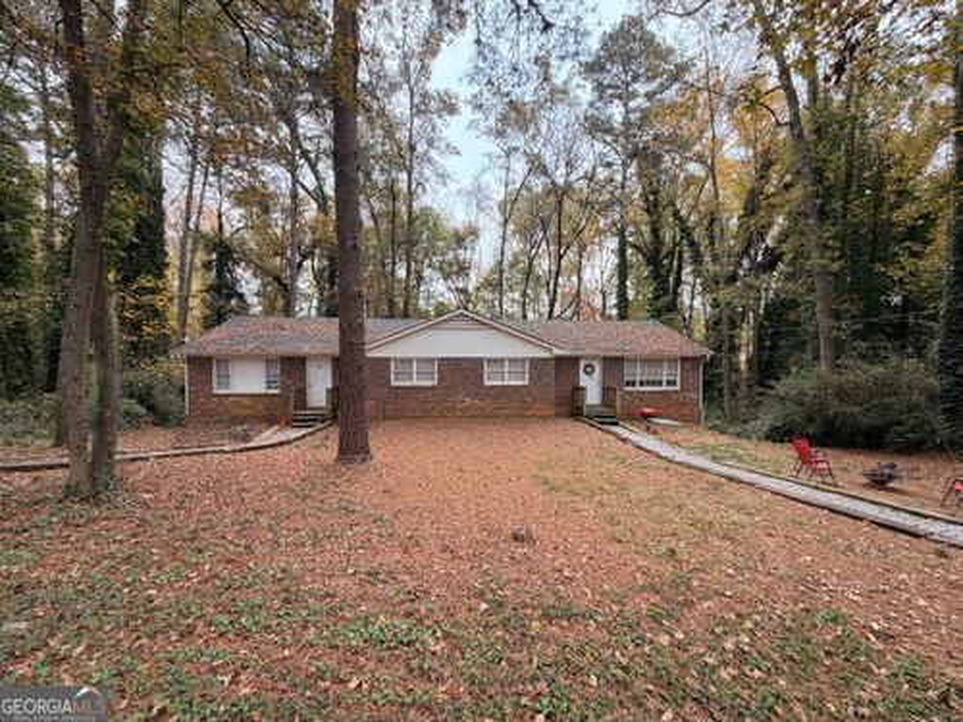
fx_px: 389
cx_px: 482
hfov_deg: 102.1
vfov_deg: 85.7
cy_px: 361
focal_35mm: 14
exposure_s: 1/128
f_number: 2.2
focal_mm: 2.22
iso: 64
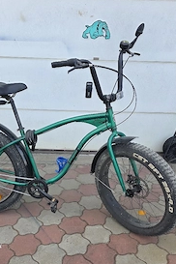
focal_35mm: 35
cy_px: 184
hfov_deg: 37.6
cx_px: 65
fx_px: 257
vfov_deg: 53.0
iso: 50
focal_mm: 6.3
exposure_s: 1/370
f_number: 1.7
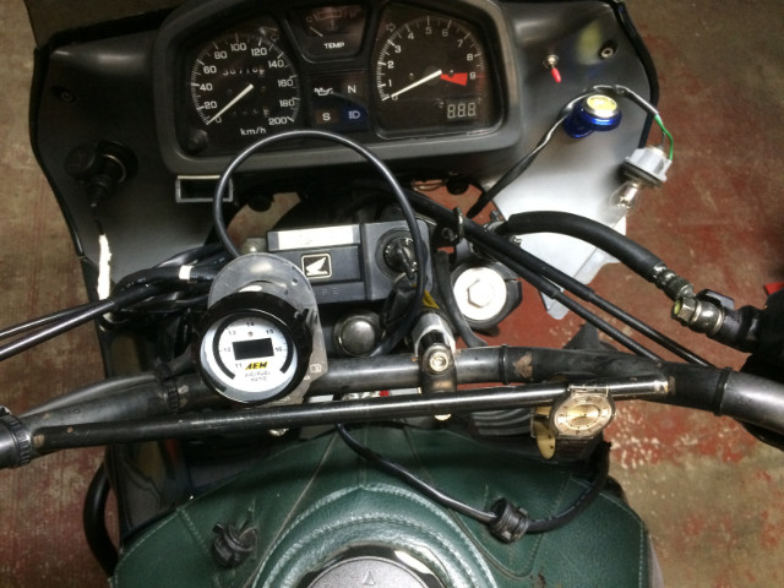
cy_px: 294
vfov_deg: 48.2
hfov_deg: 61.7
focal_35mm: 29
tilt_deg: -61.1
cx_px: 392
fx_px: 657
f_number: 2.2
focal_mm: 4.15
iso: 320
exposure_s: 1/17
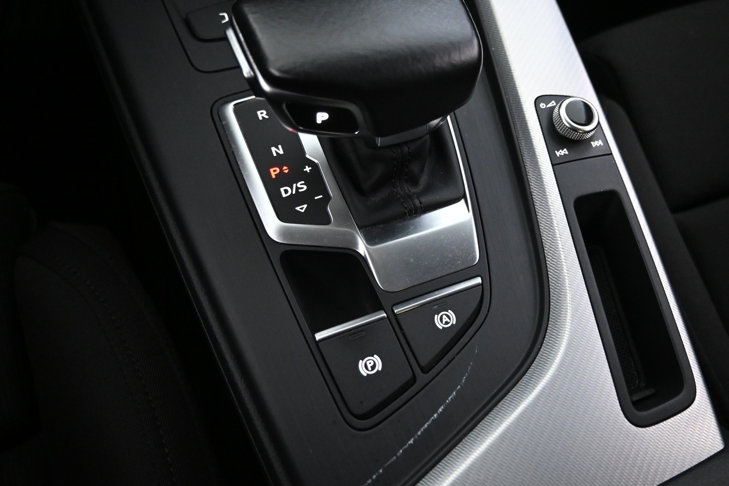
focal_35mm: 28
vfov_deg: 46.3
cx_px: 413
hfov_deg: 65.2
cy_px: 209
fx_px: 567
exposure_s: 1/25
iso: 2800
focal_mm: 16
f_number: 3.5
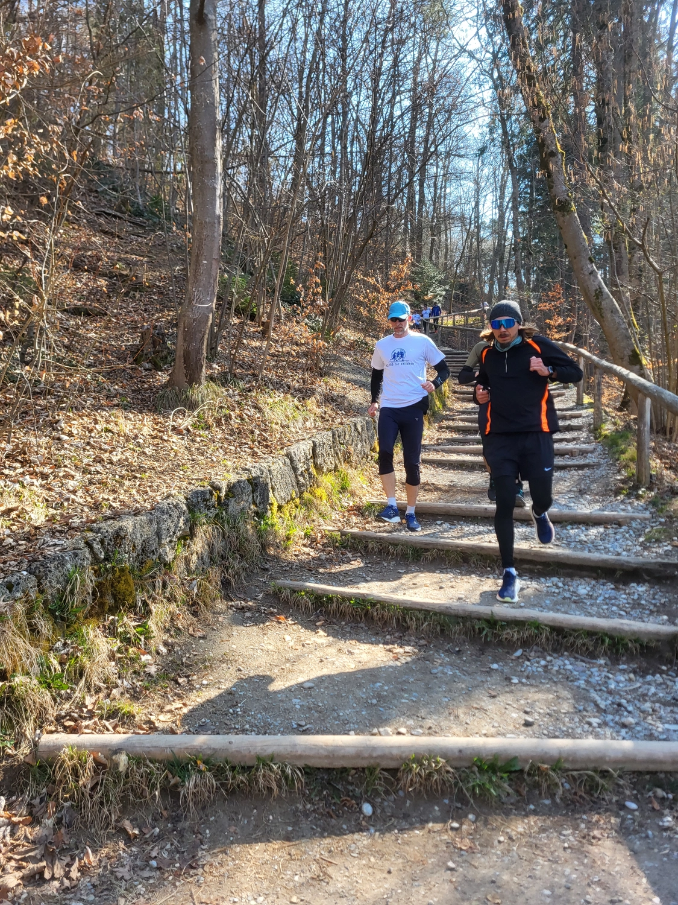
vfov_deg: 67.3
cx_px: 339
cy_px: 452
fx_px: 679
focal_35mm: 26
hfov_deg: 53.1
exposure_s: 1/336
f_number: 1.8
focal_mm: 5.4
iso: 40
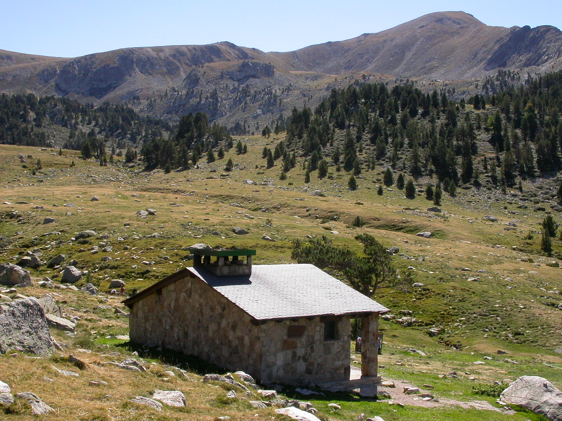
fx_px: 860
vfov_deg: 27.5
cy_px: 210
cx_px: 281
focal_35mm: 53
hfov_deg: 36.2
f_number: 6.7
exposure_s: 1/244
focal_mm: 11.1
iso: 100
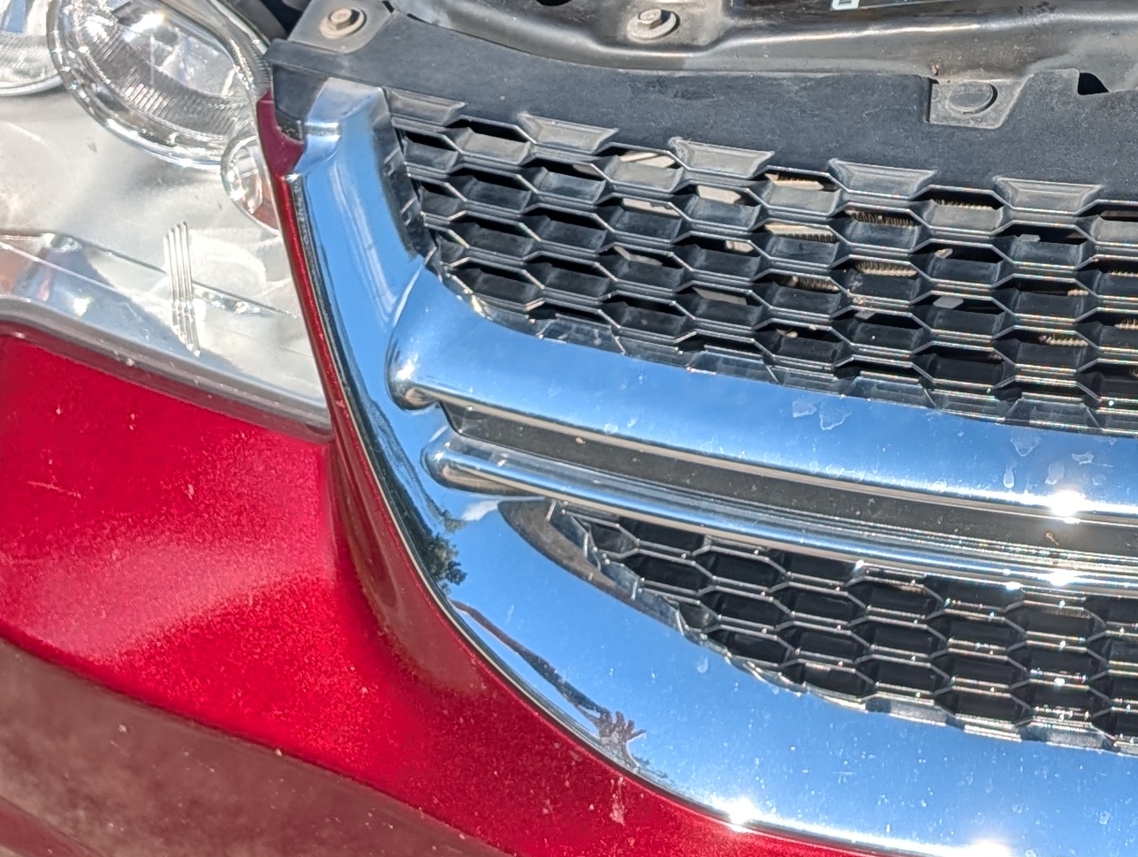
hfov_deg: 22.3
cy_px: -351
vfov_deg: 17.8
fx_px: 2502
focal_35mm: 76
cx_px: 1574
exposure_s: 1/1361
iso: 18
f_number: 1.68
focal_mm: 6.9
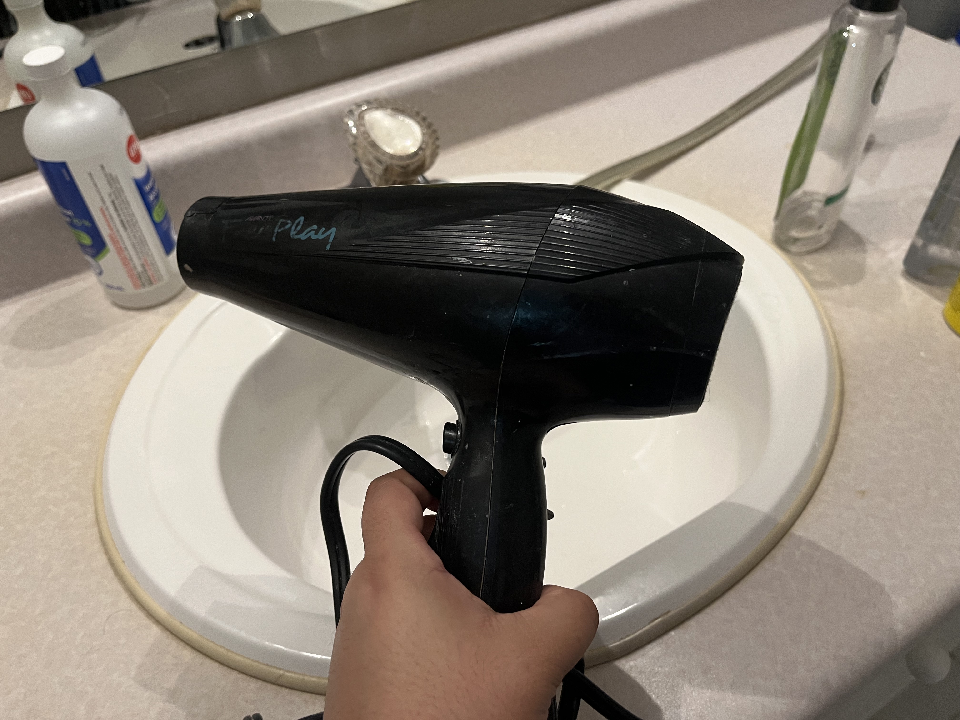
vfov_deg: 53.1
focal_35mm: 26
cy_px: 360
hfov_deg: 67.3
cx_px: 480
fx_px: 721
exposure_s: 1/60
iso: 250
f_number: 1.6
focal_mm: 5.1
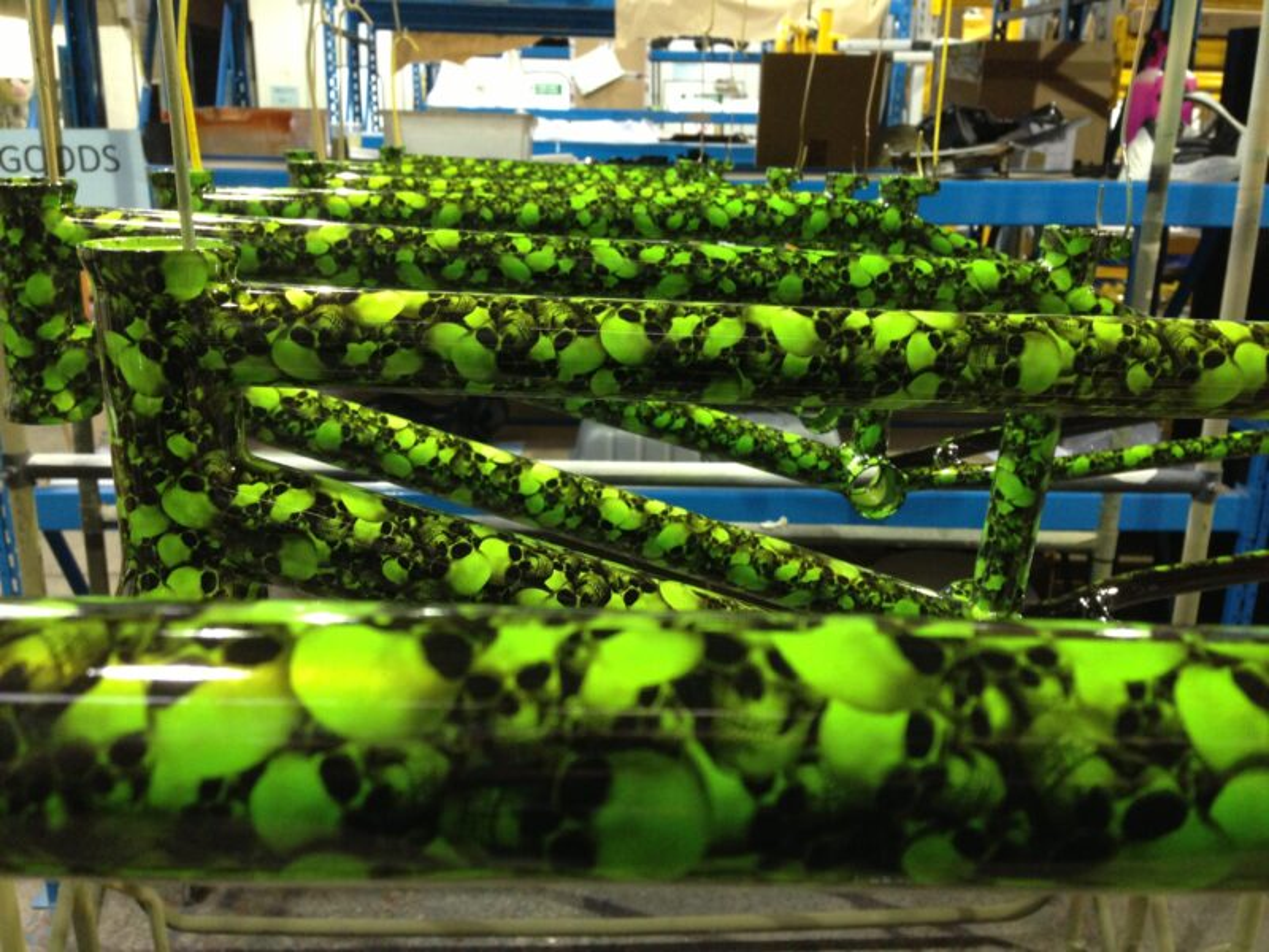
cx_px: 634
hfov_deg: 55.4
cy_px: 476
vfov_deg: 42.9
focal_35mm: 33
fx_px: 1210
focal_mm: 4.13
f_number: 2.4
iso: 250
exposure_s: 1/20
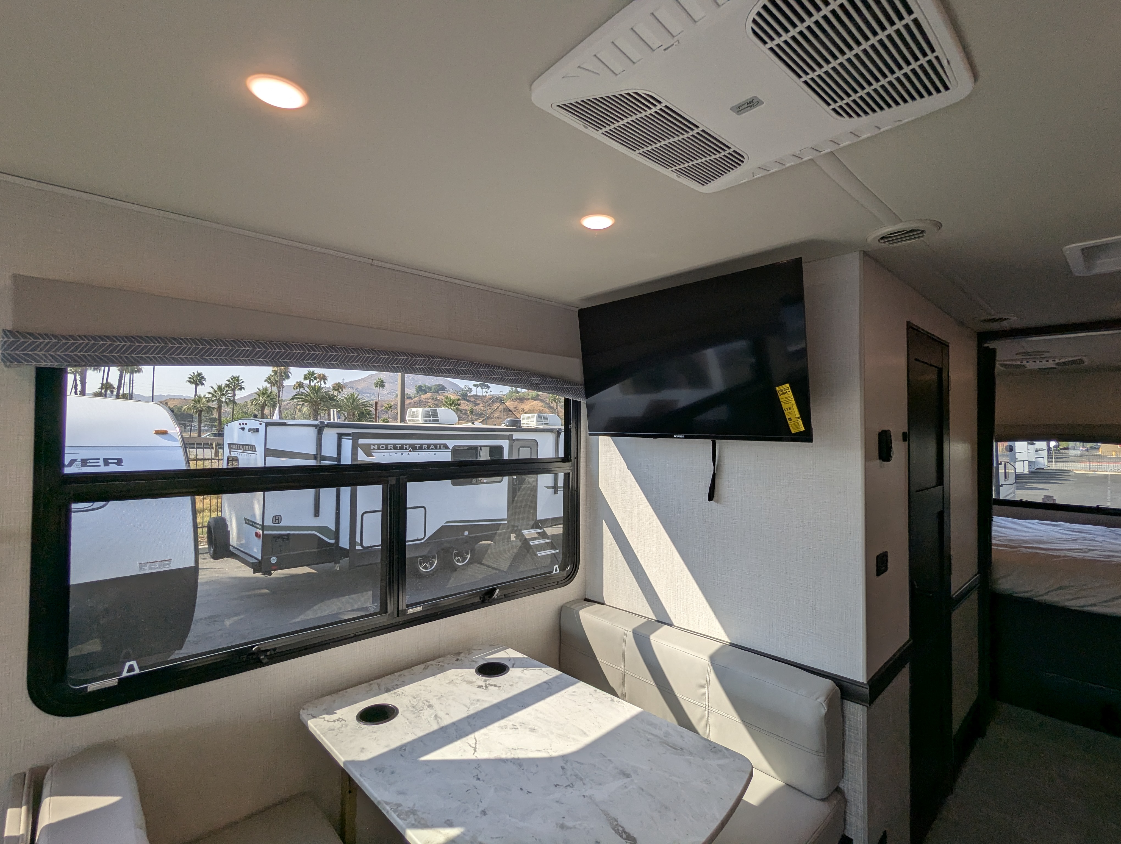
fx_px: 519
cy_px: 422
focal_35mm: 16
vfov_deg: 78.2
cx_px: 560
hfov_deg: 94.4
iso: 51
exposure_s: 1/293
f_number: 2.2
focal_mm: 2.35
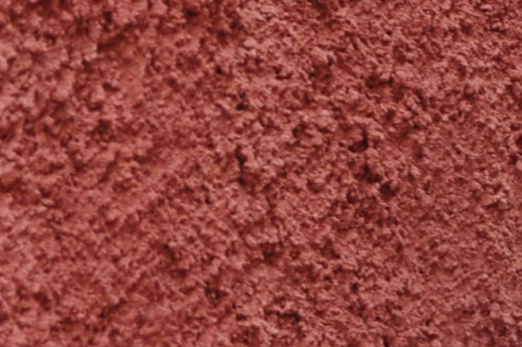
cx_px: 853
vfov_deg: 2.7
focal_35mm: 512
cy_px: 186
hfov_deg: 4.0
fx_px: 7417
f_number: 9
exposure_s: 1/125
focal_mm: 70
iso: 200
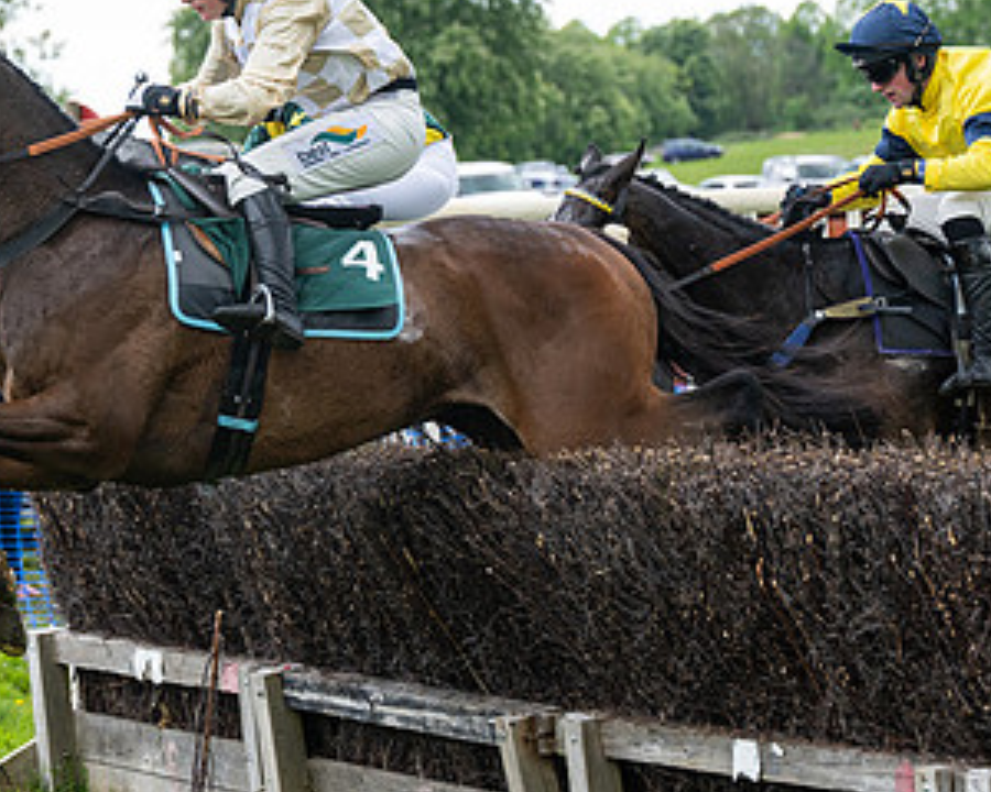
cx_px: 432
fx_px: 4722
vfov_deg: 9.6
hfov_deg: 12.0
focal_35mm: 161
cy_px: 369
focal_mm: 70
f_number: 2.8
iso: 400
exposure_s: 1/2500
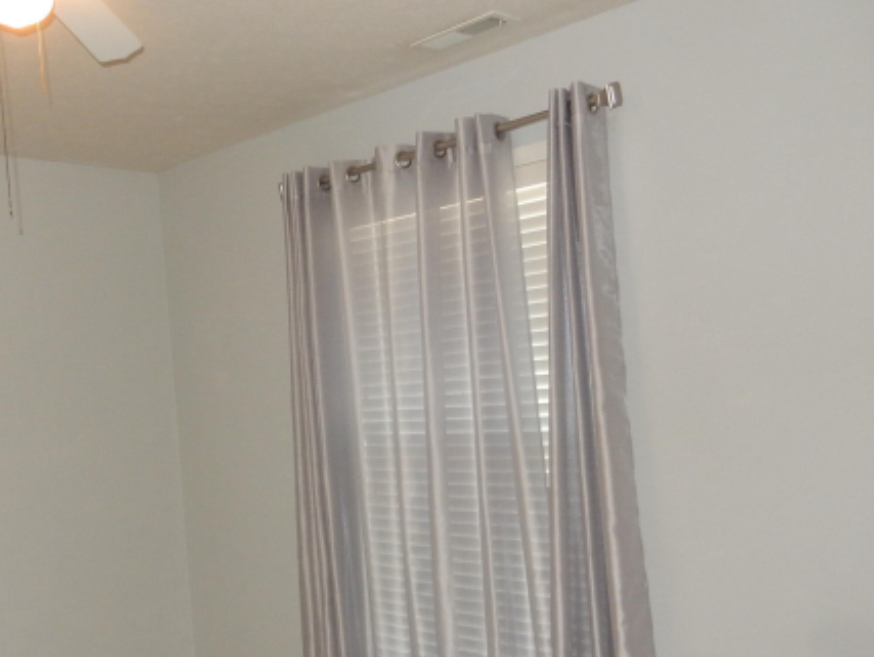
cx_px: 202
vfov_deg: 36.4
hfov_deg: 45.9
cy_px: 448
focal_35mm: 39
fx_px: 986
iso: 250
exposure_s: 1/30
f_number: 3.7
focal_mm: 4.5
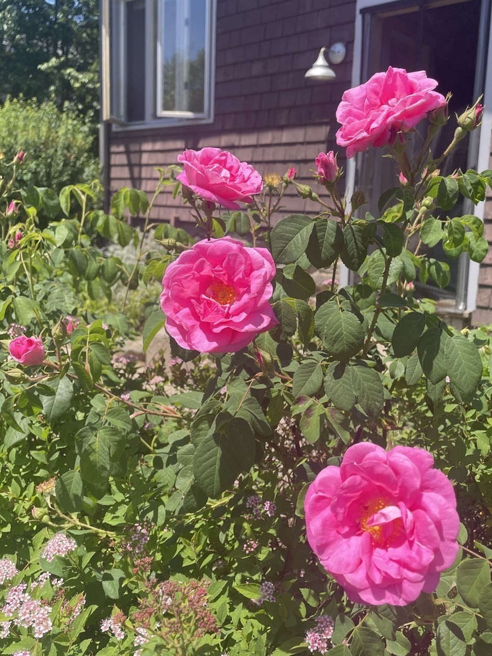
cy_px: 292
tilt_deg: -7.1
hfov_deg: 44.1
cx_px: 276
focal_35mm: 32
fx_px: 606
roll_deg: -2.5
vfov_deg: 56.7
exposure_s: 1/1667
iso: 32
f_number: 1.6
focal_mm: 4.2
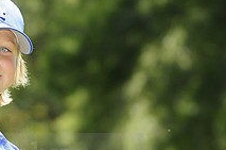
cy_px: 147
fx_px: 2612
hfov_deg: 4.9
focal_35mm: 417
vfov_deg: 3.3
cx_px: -62
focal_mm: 102
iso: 200
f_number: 4
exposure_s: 1/500
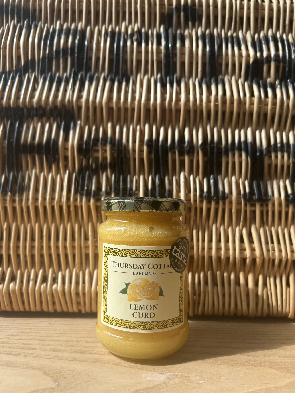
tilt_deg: +3.4
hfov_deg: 53.1
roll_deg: -0.8
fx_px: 295
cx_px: 148
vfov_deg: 67.3
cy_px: 196
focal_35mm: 26
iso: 50
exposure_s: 1/894
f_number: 1.5
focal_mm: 5.7
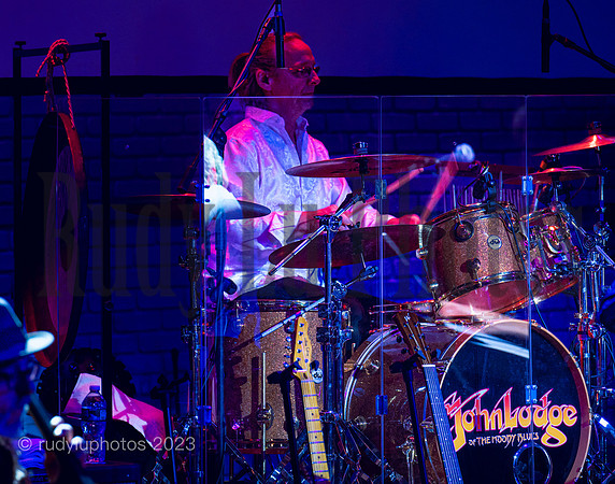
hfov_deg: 7.6
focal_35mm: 256
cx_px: 301
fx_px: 4623
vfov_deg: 6.0
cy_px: 250
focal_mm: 200
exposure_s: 1/250
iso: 3200
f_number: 4
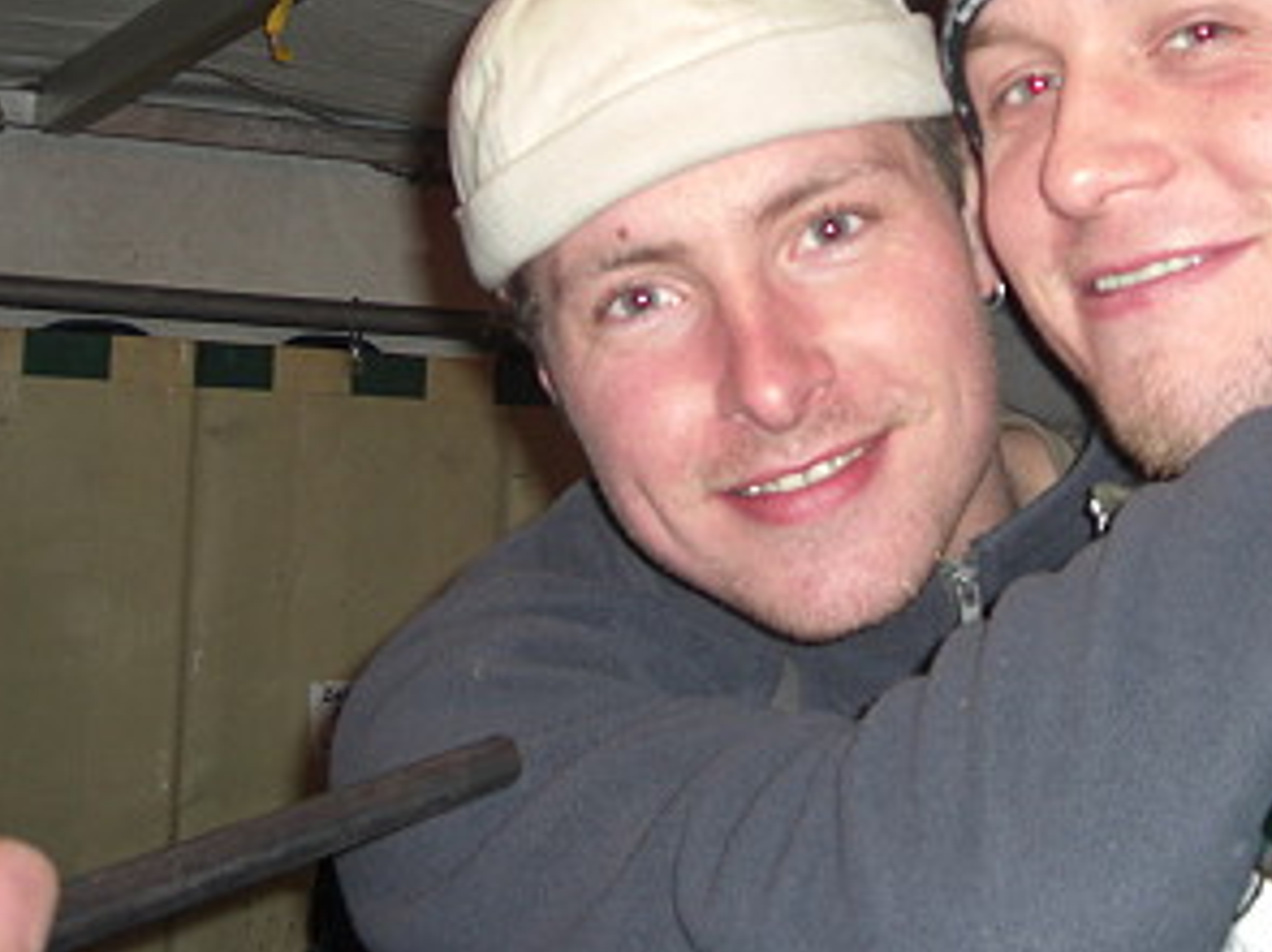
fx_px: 2681
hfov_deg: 26.5
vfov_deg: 19.8
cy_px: 114
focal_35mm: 73
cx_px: 839
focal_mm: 7.9
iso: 200
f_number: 2.8
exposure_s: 1/60
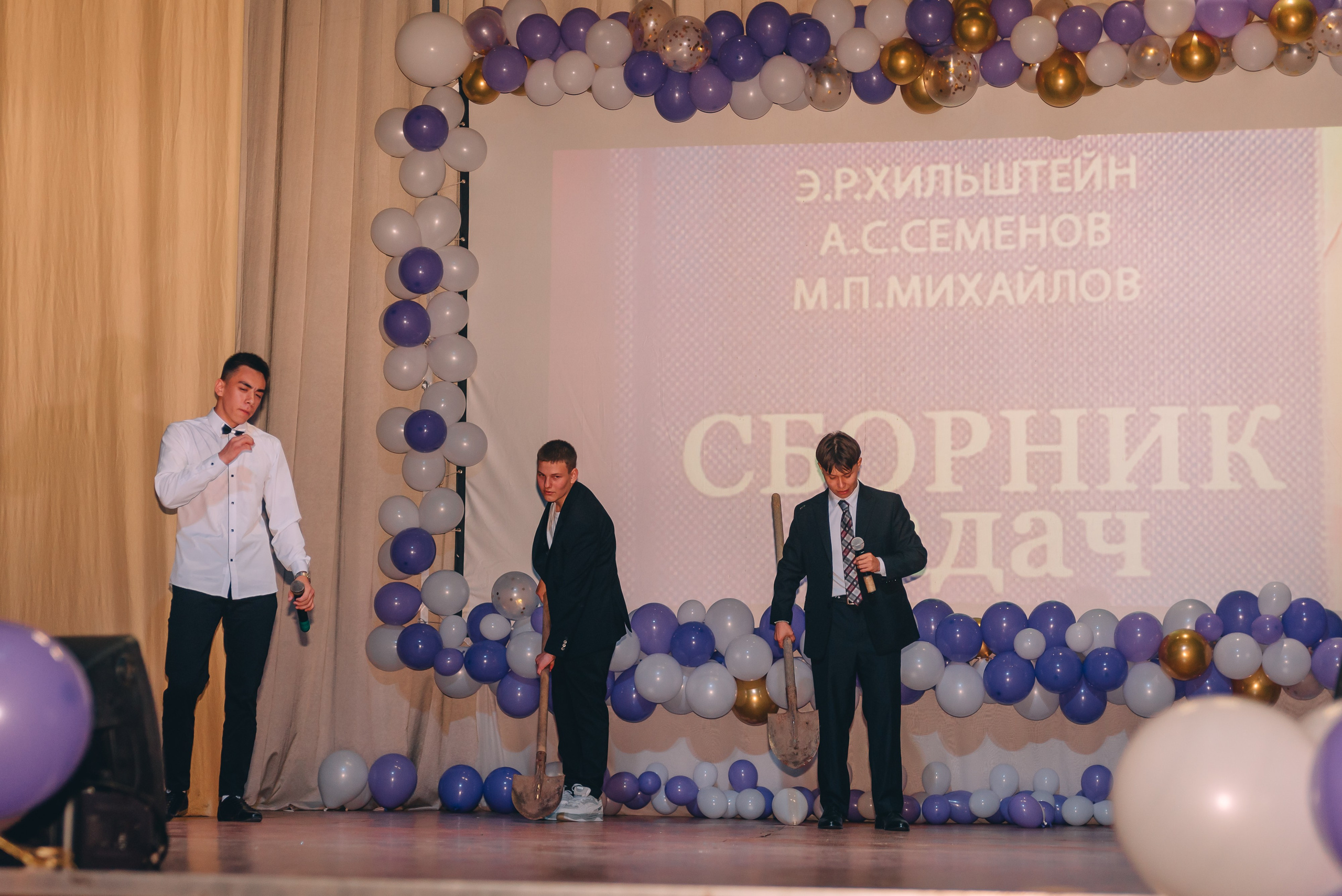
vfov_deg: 19.6
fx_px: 2593
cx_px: 567
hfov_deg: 29.0
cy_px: 517
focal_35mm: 70
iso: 800
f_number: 3.2
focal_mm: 55
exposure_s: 1/160
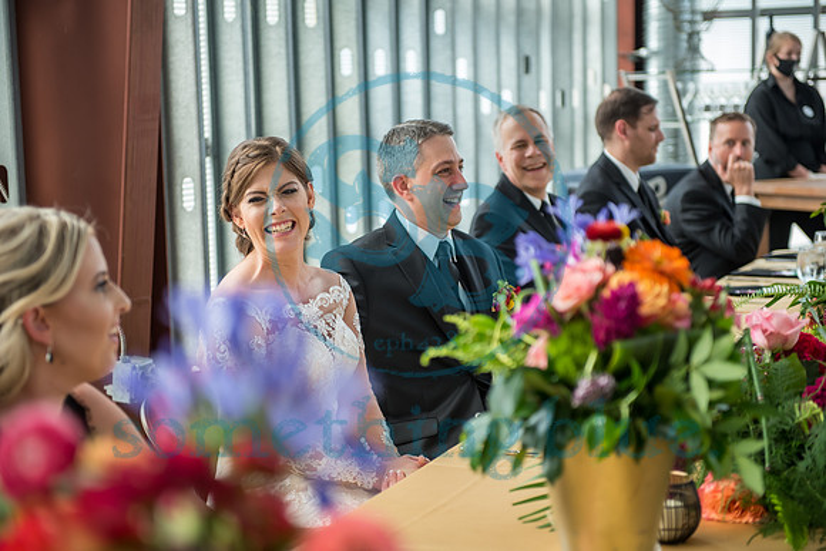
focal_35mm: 70
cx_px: 413
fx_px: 1606
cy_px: 276
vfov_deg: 19.5
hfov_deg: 28.8
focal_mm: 70
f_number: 2.8
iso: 400
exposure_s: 1/250
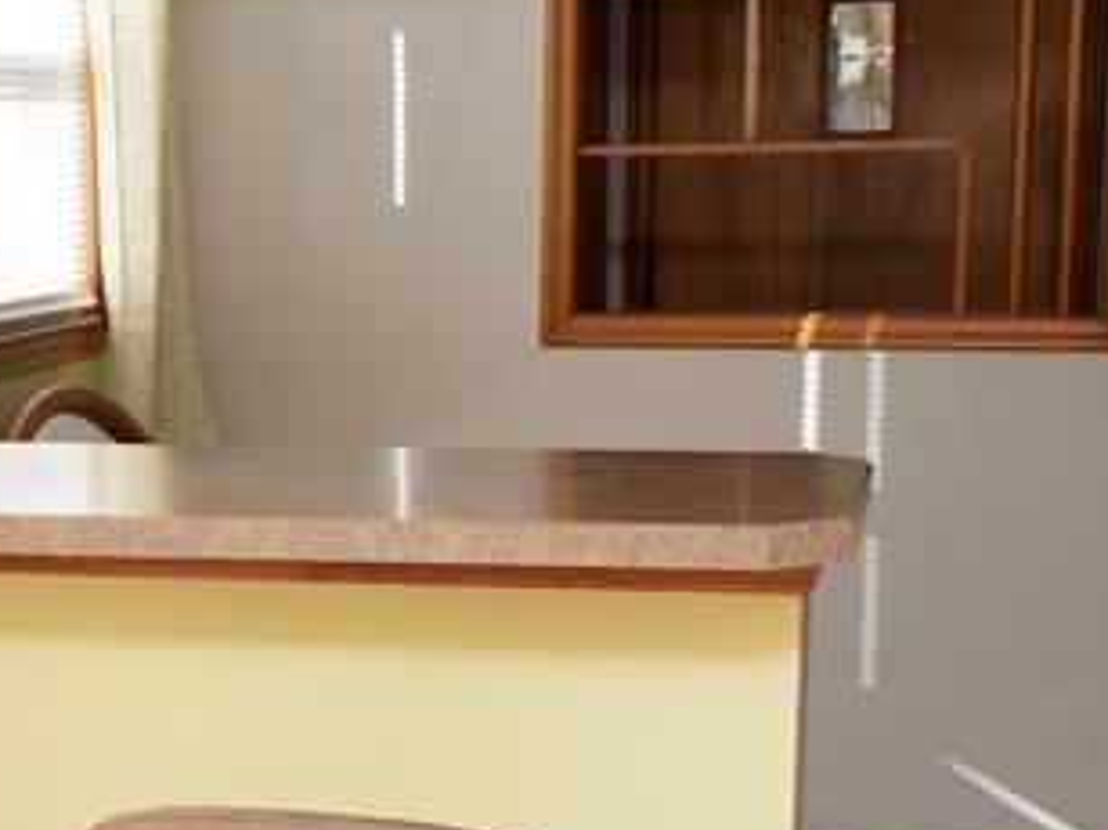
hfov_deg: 19.6
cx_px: -289
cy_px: 669
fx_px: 2976
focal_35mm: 93
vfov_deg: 15.8
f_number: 5.6
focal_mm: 29
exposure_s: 1/200
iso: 400
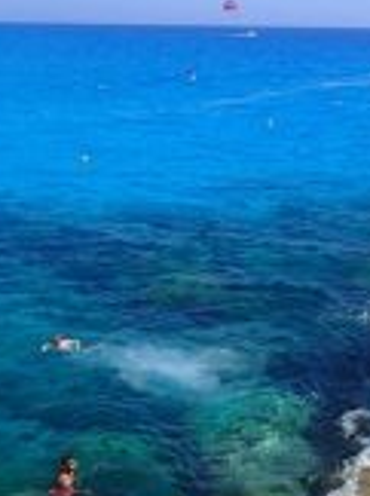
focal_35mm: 68
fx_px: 972
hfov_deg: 21.4
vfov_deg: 28.4
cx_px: 281
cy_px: 153
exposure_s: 1/250
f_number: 8
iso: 100
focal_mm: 4.5
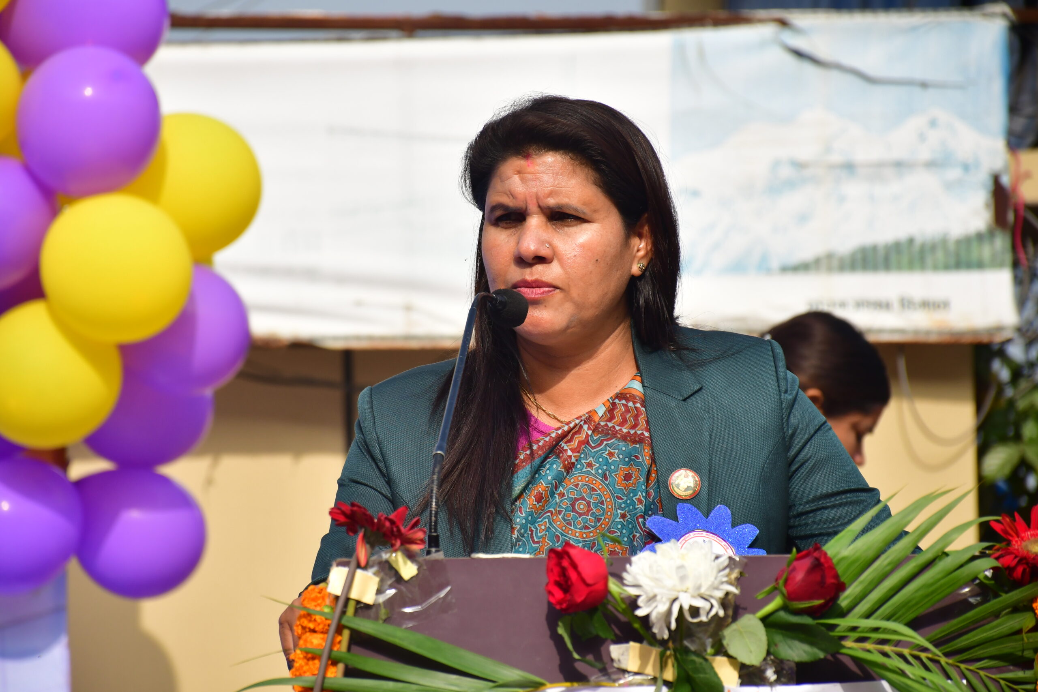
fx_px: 6055
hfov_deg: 9.8
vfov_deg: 6.5
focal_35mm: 210
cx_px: 519
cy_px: 346
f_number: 5.6
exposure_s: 1/1600
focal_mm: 140
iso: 400
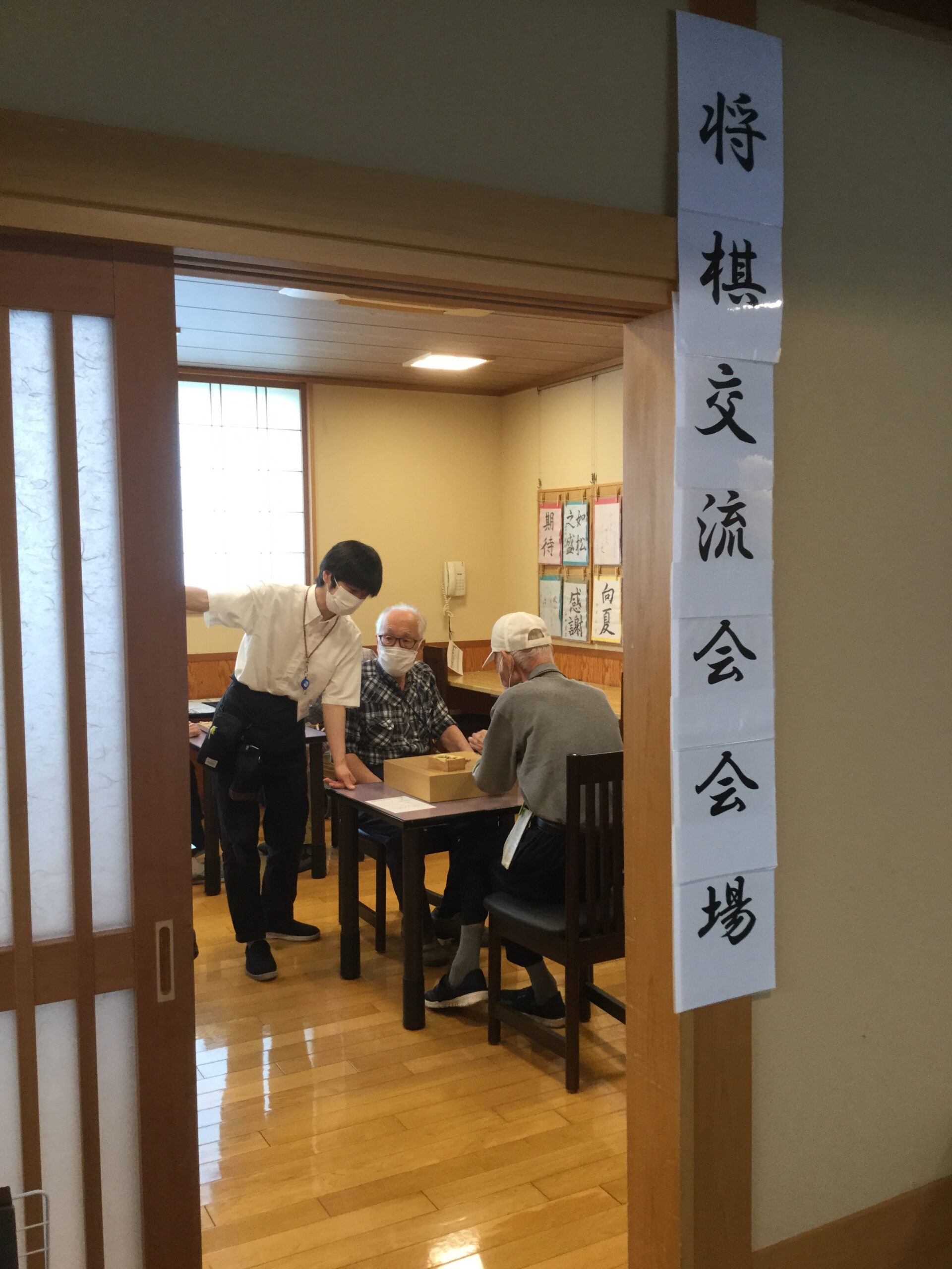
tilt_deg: -3.6
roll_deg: +0.9
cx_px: 476
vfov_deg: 58.4
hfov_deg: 45.4
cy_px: 634
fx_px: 1137
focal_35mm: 31
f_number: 2.4
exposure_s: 1/30
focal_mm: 3.3
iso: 80
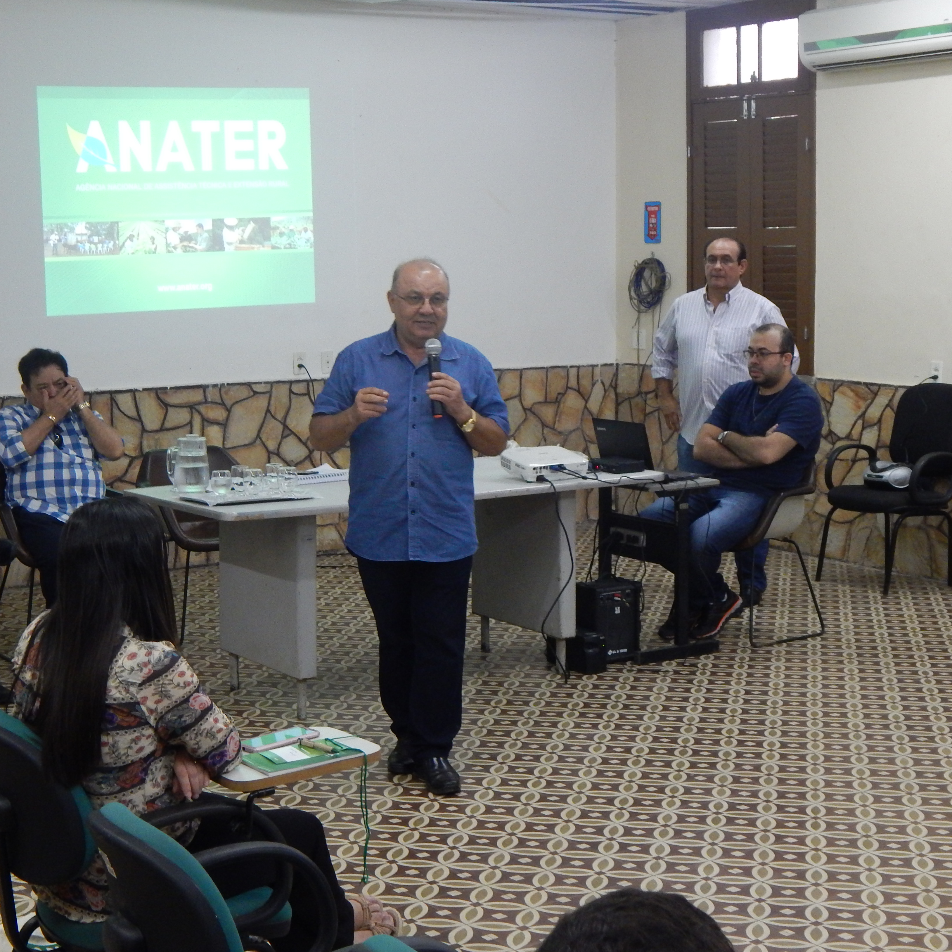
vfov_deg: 28.6
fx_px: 1867
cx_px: 486
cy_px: 462
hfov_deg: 28.6
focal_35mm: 60
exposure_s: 1/25
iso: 400
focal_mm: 8.6
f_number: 3.7
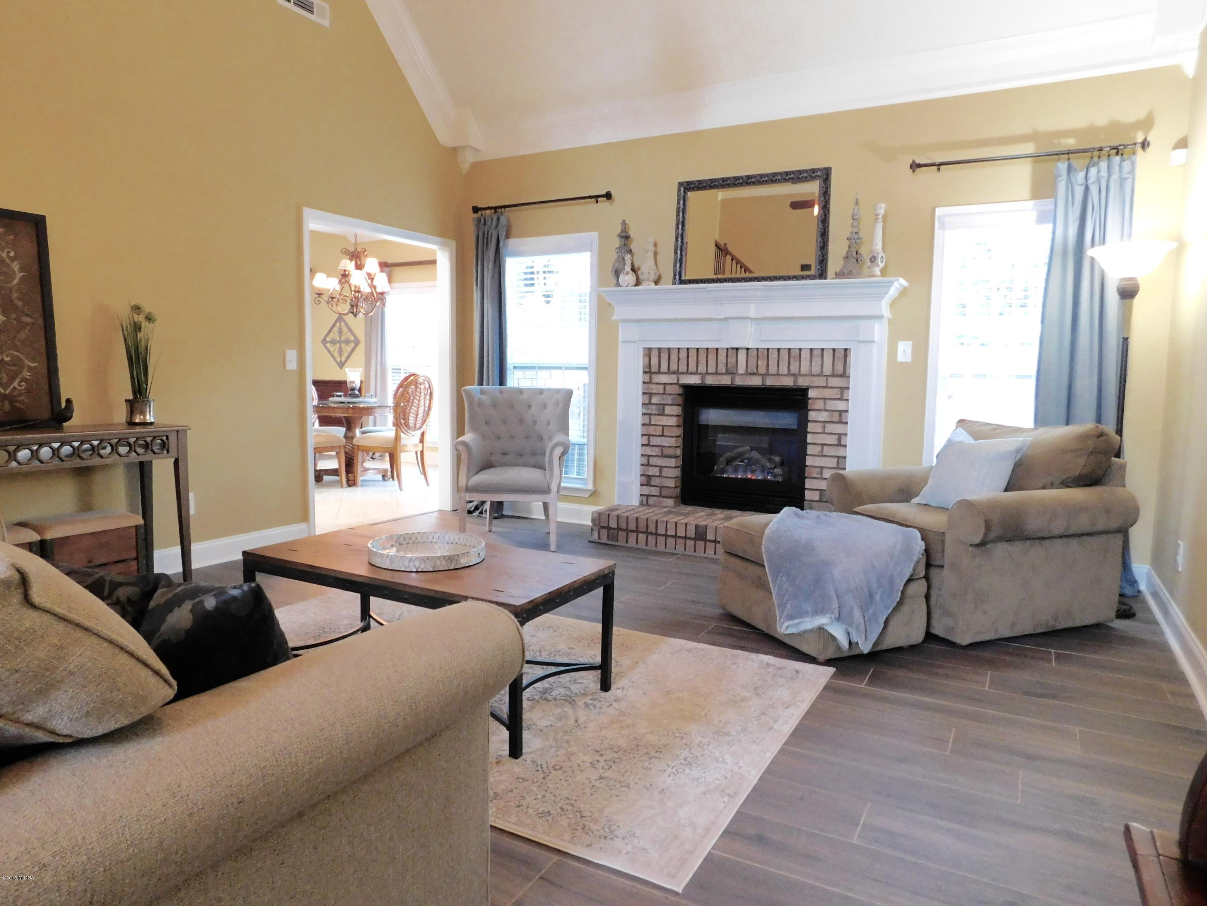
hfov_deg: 73.9
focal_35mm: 23
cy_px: 453
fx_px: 802
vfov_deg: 58.9
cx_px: 604
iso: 400
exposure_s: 1/10
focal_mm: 4
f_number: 3
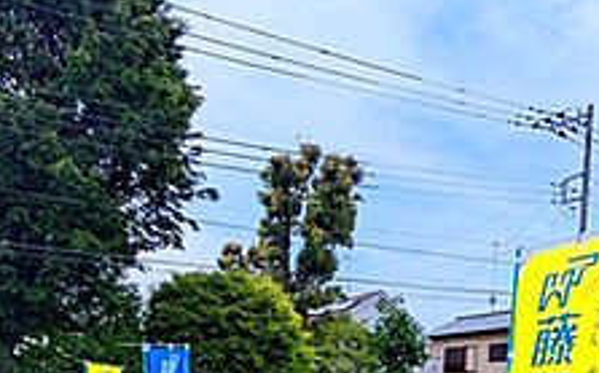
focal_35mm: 40
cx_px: 368
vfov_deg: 26.2
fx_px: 652
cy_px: 510
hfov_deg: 48.9
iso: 48
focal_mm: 1.83
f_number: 2.2
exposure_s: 1/2237
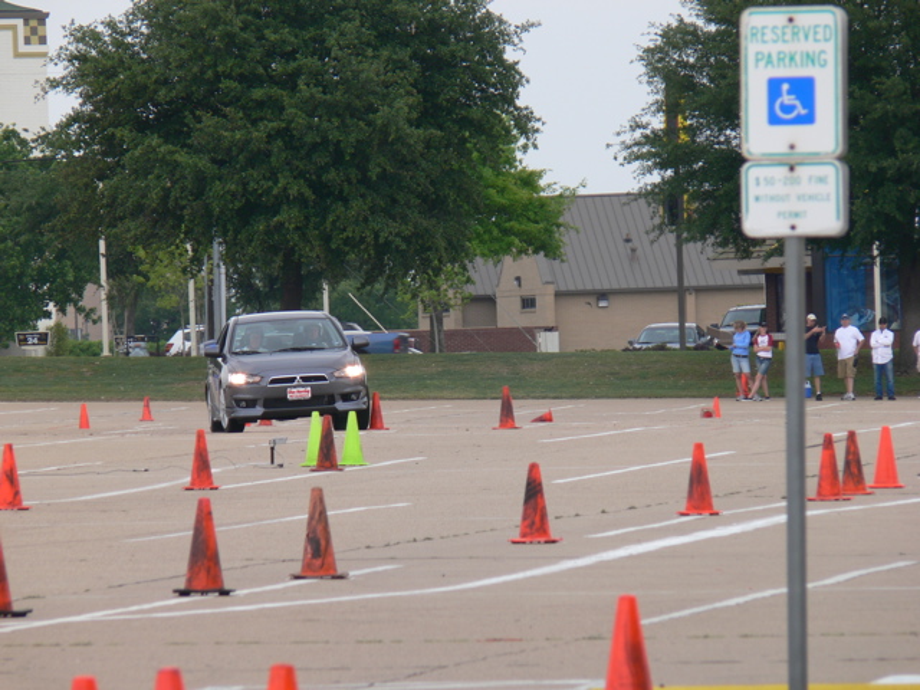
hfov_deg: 4.7
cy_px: 345
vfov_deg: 3.5
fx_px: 11162
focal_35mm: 420
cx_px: 460
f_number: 5.6
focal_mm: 88.8
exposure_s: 1/160
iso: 80
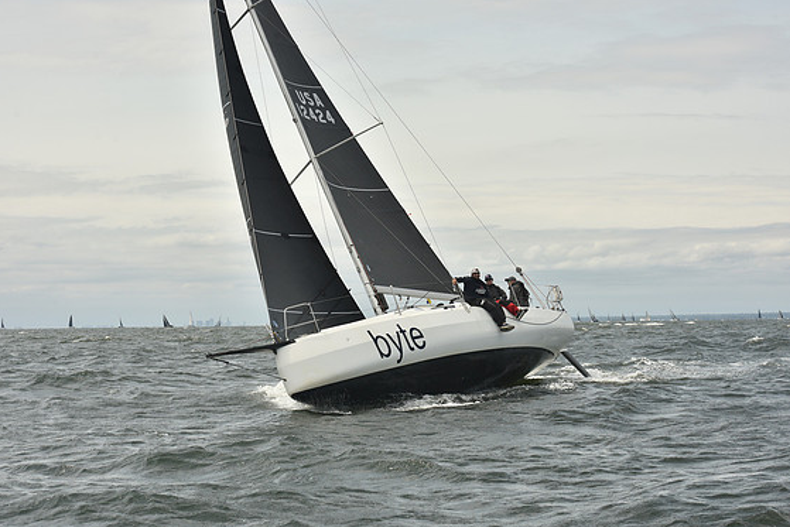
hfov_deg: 25.1
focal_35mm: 81
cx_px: 407
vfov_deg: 16.9
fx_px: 1778
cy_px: 266
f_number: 10
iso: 250
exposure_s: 1/800
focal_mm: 78
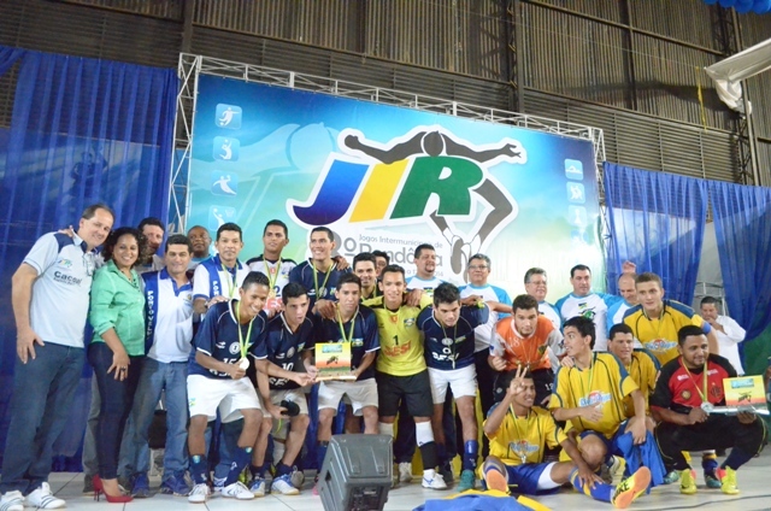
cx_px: 386
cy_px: 256
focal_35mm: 30
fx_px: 641
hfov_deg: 62.0
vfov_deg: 43.4
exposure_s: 1/200
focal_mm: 20
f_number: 3.8
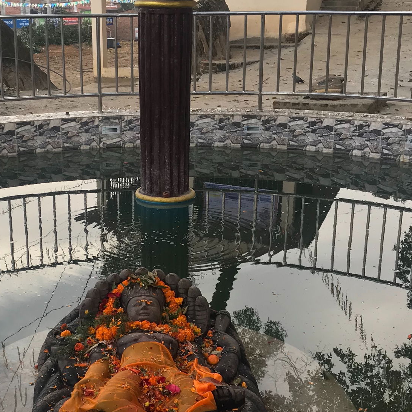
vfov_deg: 29.5
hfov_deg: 29.3
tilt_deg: -16.9
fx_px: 781
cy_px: 235
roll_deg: +1.4
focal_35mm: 58
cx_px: 122
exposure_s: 1/216
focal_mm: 3.99
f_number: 1.8
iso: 20
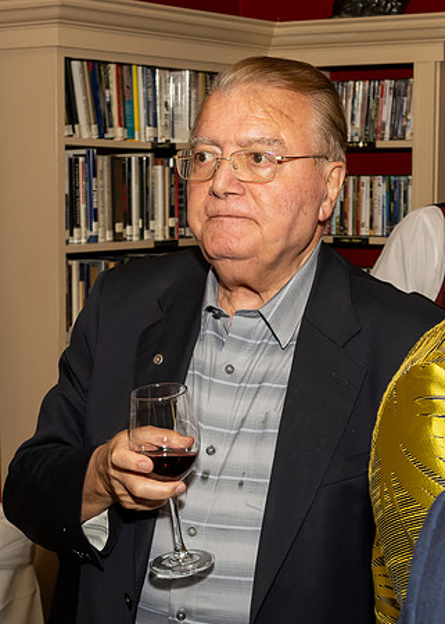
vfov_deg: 23.3
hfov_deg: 16.7
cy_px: 333
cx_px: 237
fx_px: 1513
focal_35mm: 85
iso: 500
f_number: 7.1
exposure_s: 1/250
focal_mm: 32
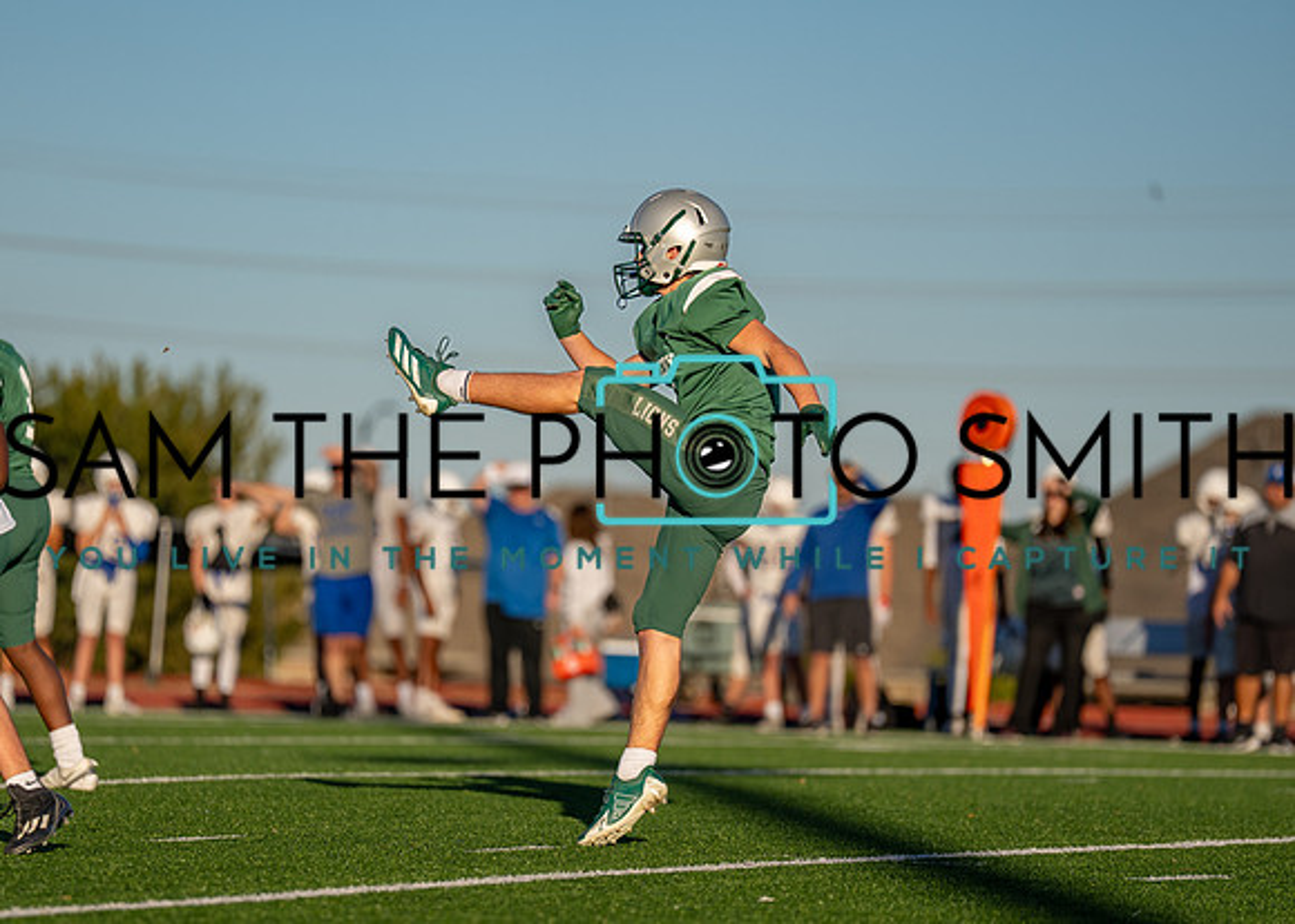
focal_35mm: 248
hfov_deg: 8.1
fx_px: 9133
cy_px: 504
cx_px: 595
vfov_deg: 5.8
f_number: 2.8
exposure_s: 1/3200
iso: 125
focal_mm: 200
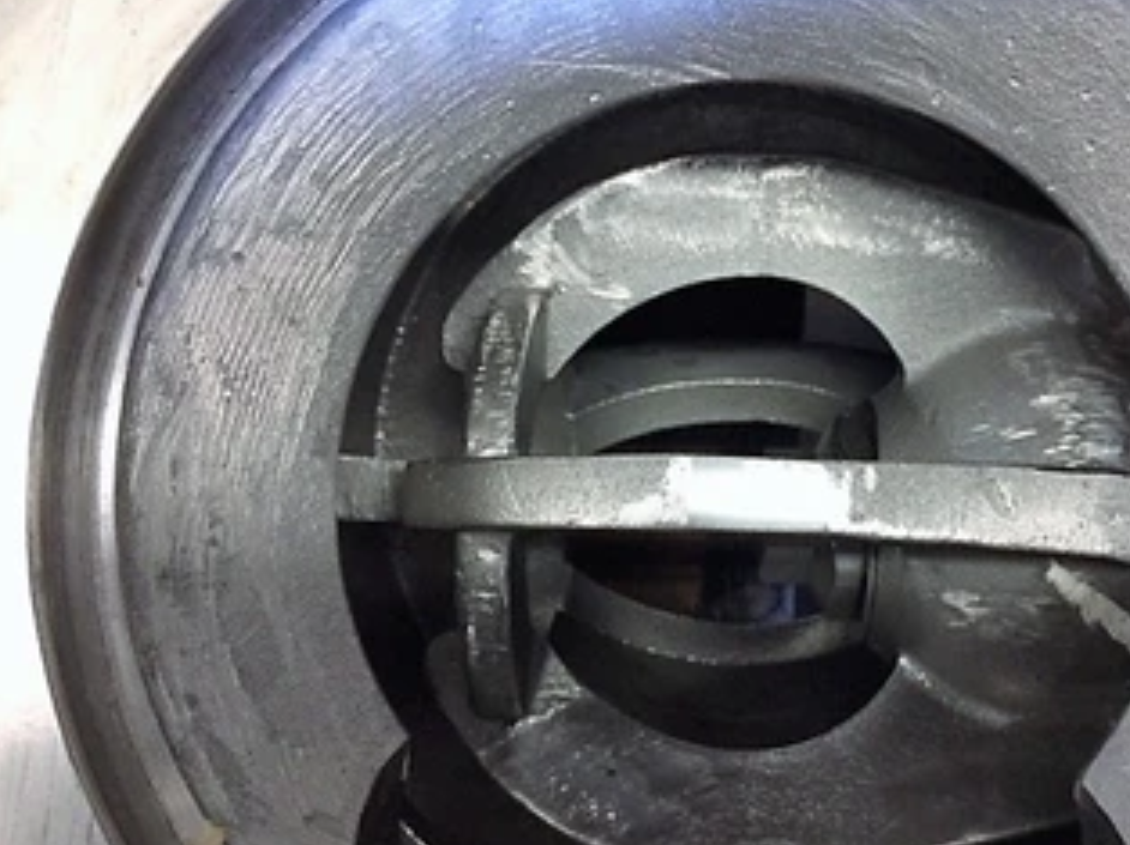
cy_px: 485
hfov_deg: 49.7
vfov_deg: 38.5
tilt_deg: -84.8
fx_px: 1207
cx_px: 705
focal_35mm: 37
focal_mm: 4.15
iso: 320
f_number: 2.2
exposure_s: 1/15
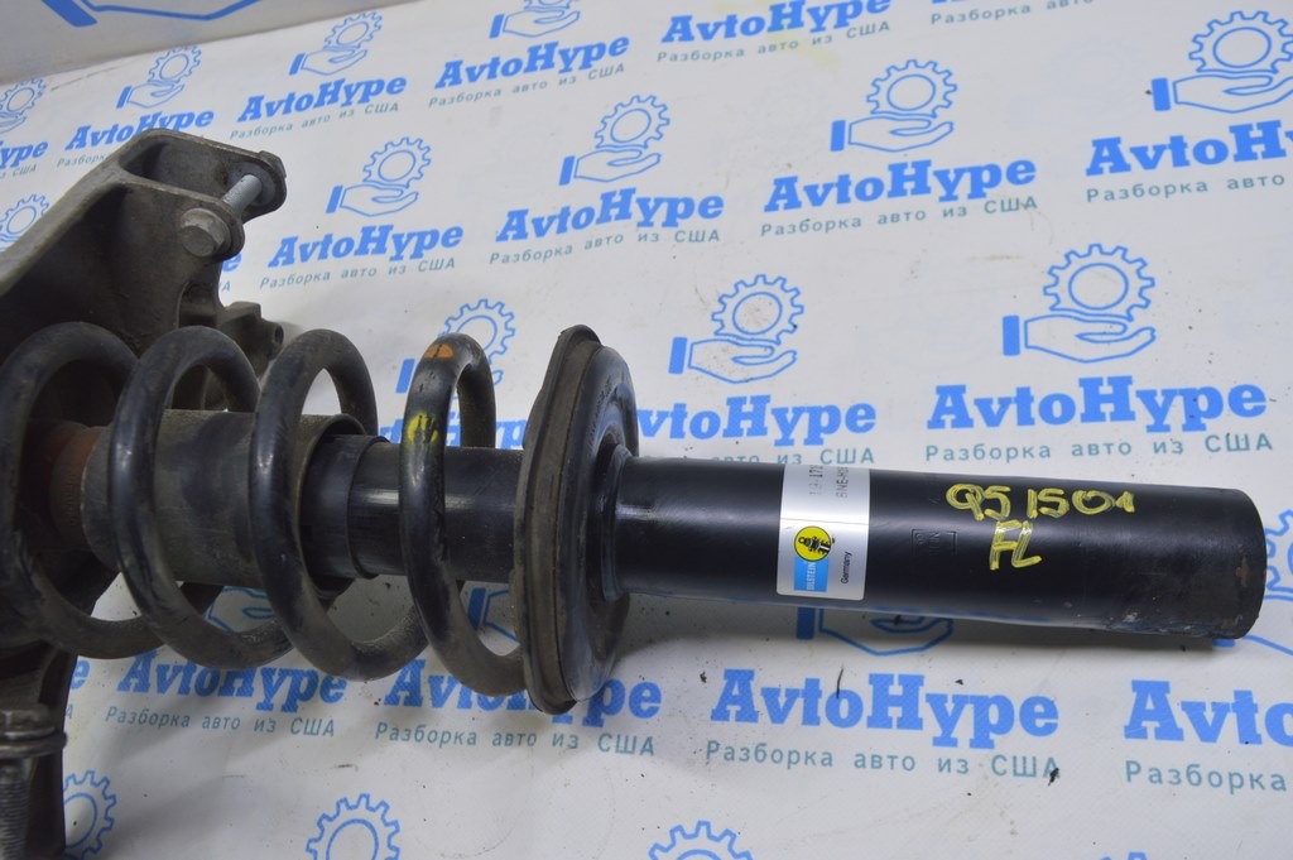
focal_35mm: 30
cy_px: 430
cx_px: 646
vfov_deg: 43.5
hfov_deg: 62.0
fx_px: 1077
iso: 400
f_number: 5.6
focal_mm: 20
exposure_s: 1/25
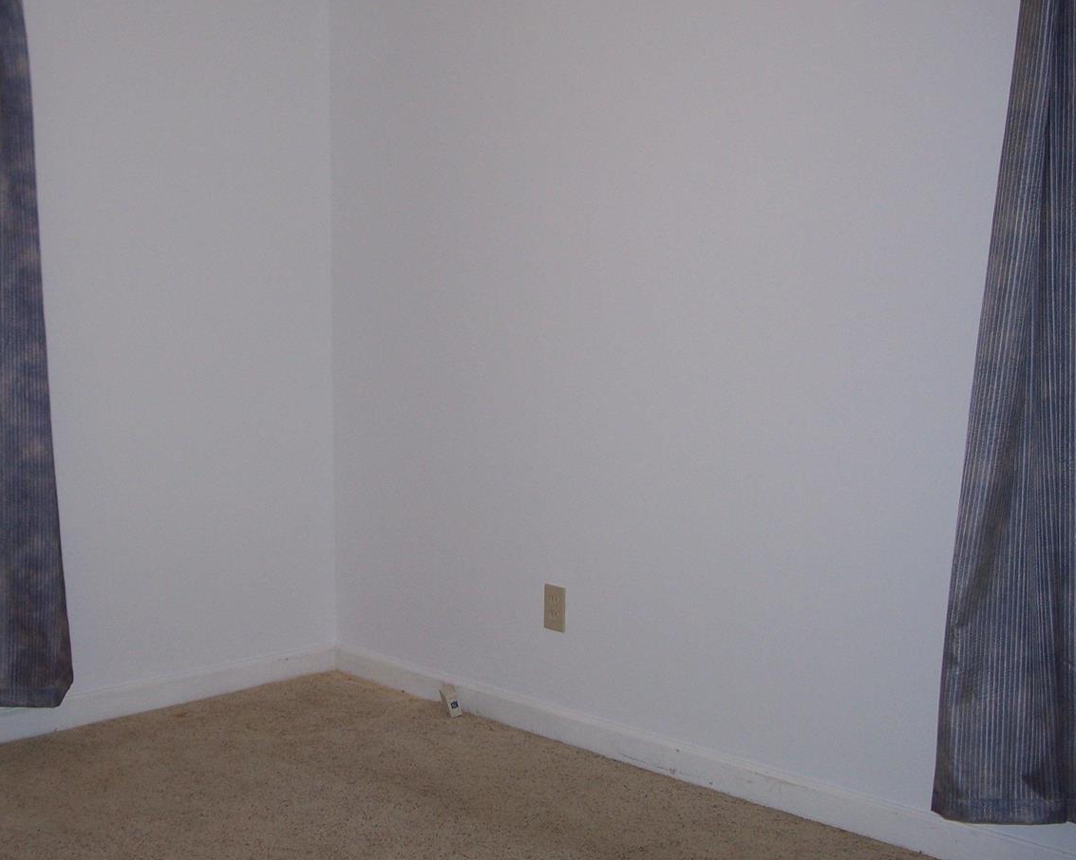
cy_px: 374
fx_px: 1624
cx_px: 356
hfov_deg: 36.3
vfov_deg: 29.6
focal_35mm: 51
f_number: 2.8
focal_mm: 7.8
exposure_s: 1/60
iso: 125
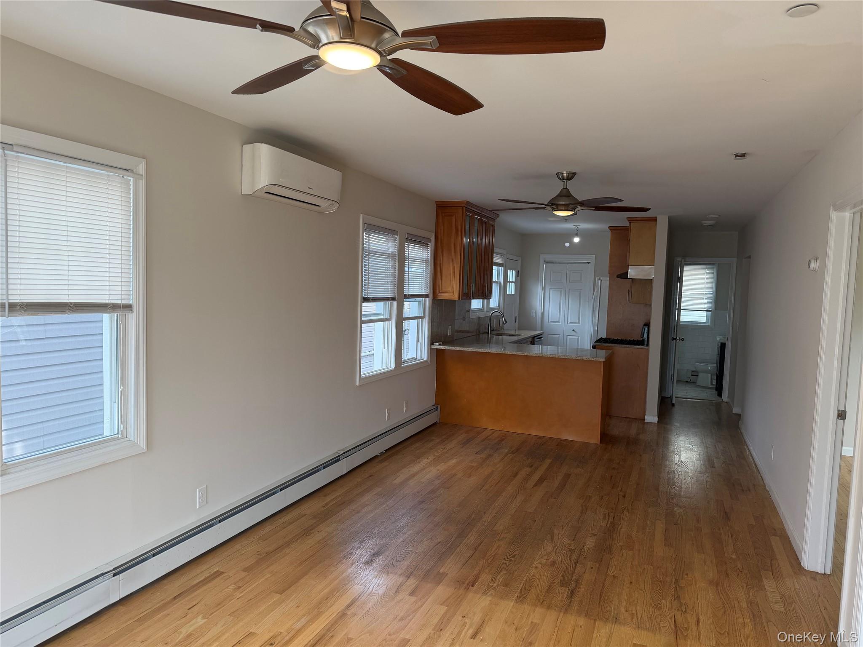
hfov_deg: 71.6
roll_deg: -1.7
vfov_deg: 56.8
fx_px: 598
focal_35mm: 24
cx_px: 432
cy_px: 324
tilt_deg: -3.8
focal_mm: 6.76
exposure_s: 1/201
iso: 64
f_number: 1.78
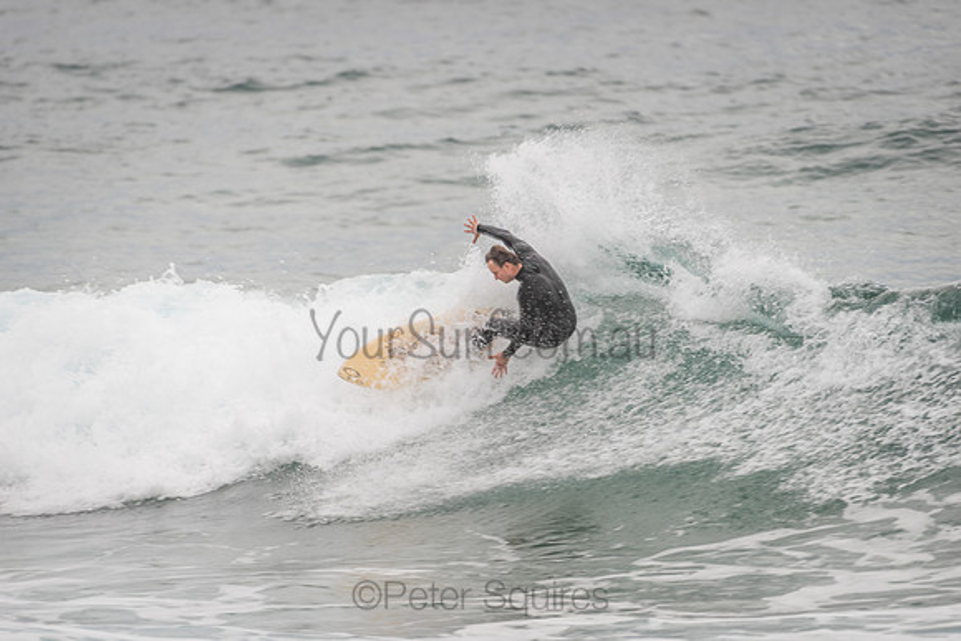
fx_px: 13350
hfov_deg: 4.1
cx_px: 480
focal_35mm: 500
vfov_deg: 2.8
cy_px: 320
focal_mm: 500
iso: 220
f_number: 5.6
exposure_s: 1/320
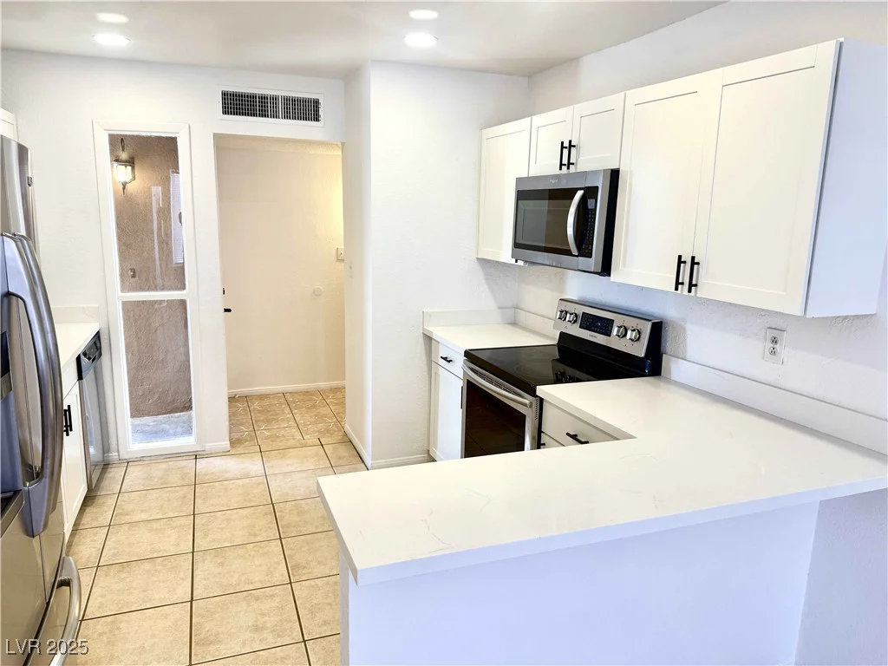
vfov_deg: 56.8
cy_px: 333
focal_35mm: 24
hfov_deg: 71.6
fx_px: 616
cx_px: 444
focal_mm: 6.76
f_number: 1.78
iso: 100
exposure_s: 1/140
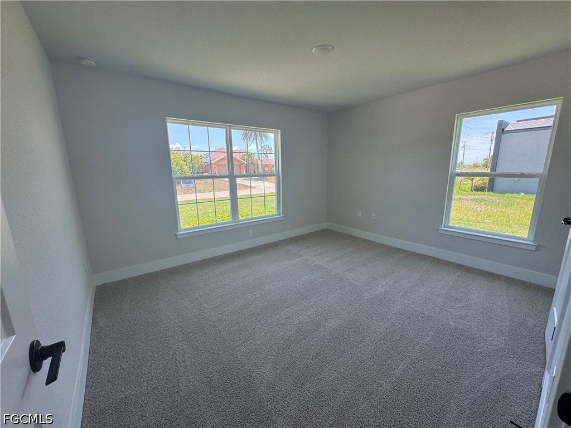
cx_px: 286
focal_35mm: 14
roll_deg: +0.7
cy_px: 214
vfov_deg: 85.7
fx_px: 231
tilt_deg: -11.0
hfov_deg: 102.1
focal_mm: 2.22
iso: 40
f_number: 2.2
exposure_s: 1/126
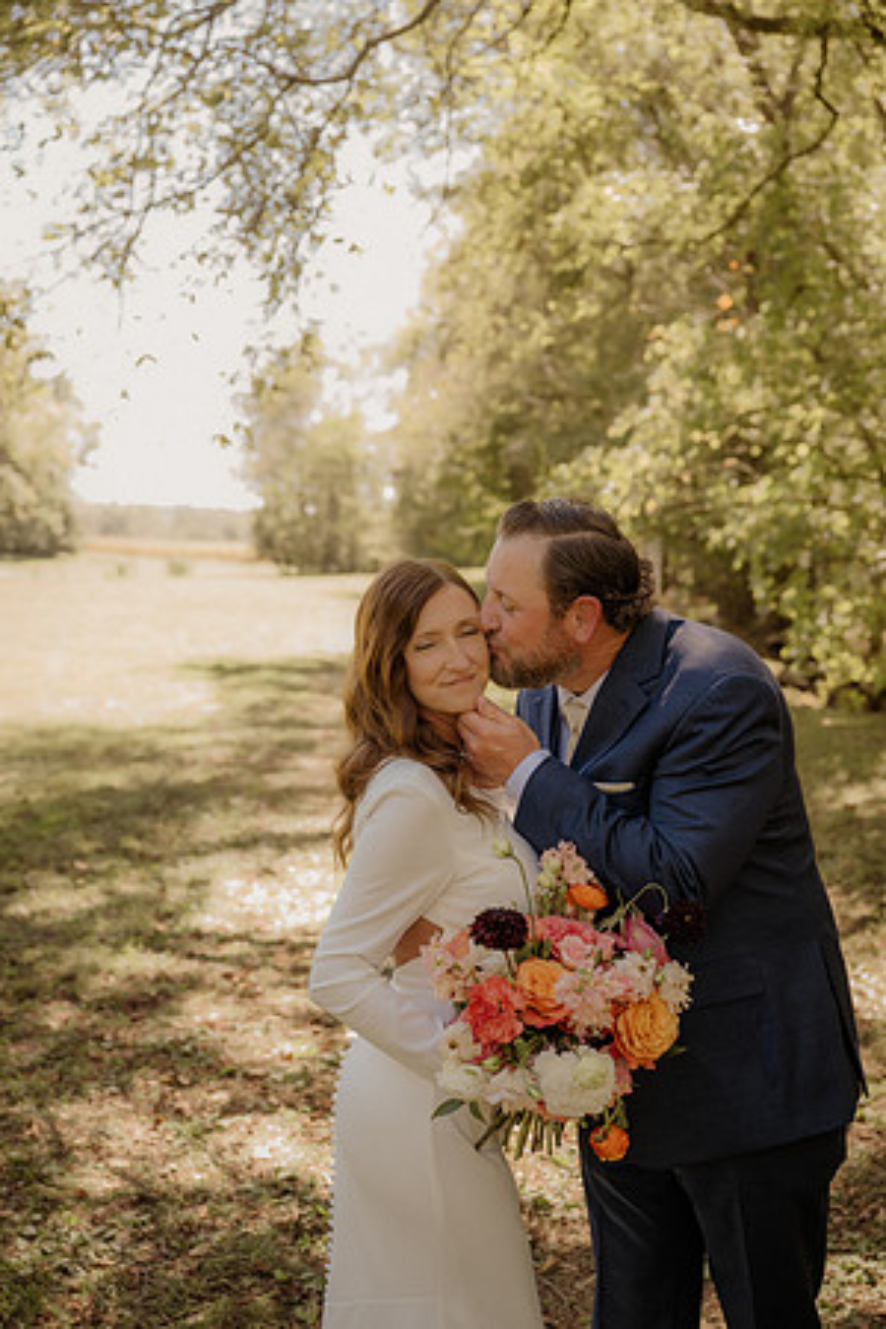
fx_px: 1550
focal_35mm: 42
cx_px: 443
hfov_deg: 31.9
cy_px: 664
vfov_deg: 46.4
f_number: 3.5
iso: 400
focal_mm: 42
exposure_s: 1/320
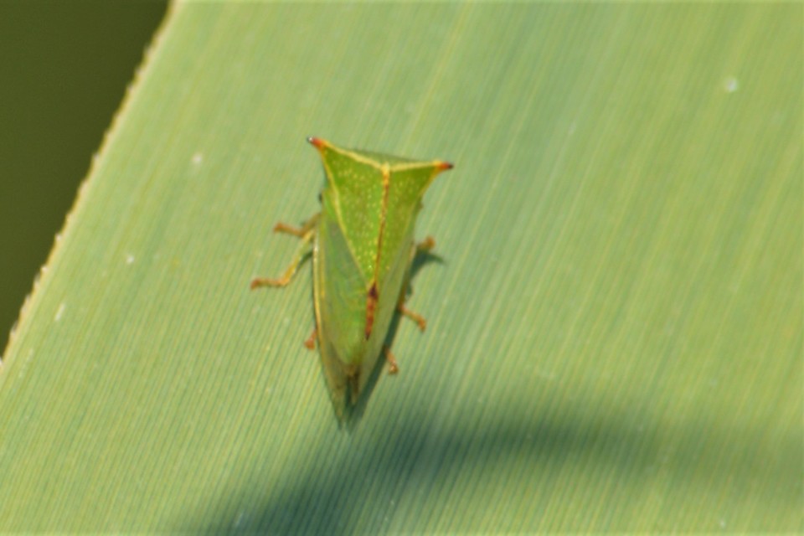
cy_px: 268
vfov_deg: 3.1
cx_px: 402
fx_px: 10049
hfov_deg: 4.6
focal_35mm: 450
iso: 100
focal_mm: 300
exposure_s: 1/160
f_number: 8
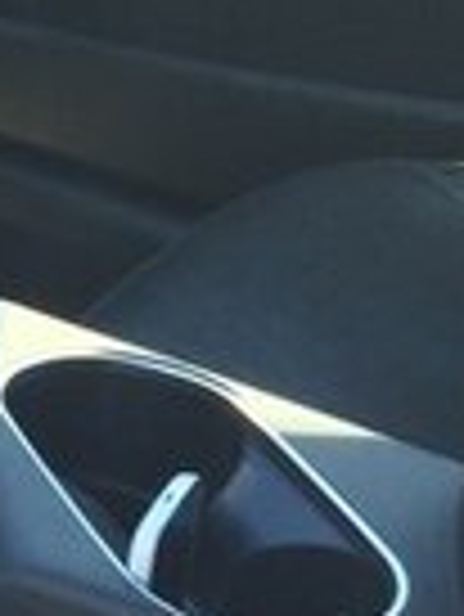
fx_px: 2498
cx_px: -987
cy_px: 447
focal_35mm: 140
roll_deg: -0.3
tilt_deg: -34.7
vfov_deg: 14.0
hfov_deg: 8.6
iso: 50
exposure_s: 1/50
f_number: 2.2
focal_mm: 4.15
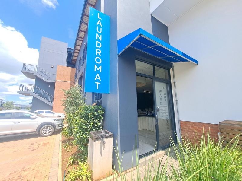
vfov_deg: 89.9
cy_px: 90
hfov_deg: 106.2
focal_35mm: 13
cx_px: 121
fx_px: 91
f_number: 2.2
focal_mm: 1.74
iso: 50
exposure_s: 1/1211
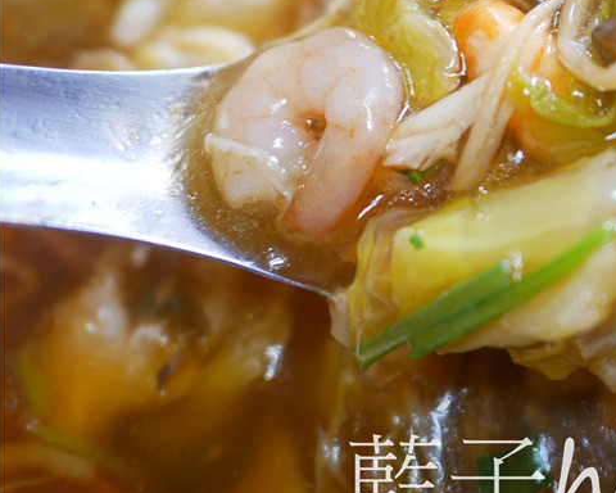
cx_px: 638
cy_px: 55
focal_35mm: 61
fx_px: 1112
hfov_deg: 28.7
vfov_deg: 24.3
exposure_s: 1/60
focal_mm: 15
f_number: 1.7
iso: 320
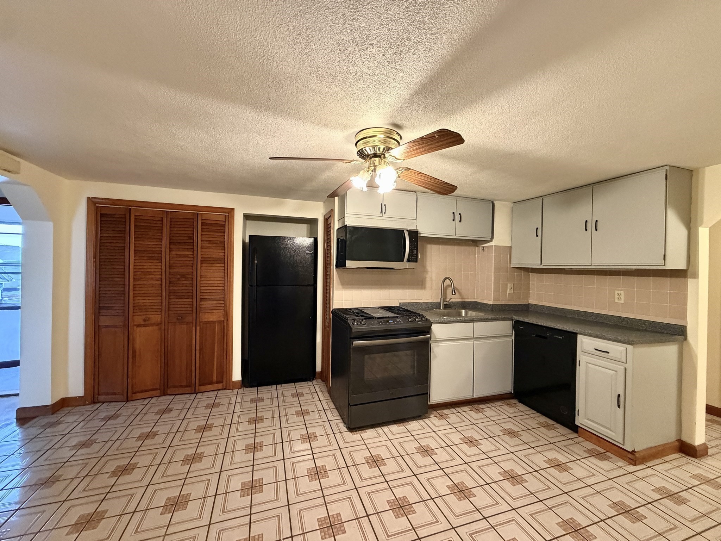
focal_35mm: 14
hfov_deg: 102.1
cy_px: 270
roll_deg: -1.0
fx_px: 292
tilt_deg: -1.0
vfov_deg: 85.7
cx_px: 360
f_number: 2.2
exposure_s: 1/60
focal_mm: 2.22
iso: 640
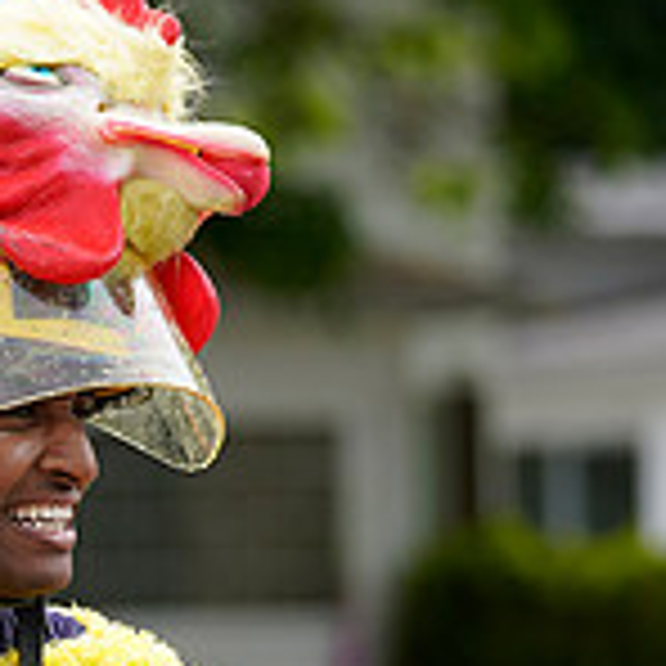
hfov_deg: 4.4
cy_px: 810
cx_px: -106
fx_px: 8642
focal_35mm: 397
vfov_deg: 4.4
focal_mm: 119
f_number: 2.8
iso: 200
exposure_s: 1/400
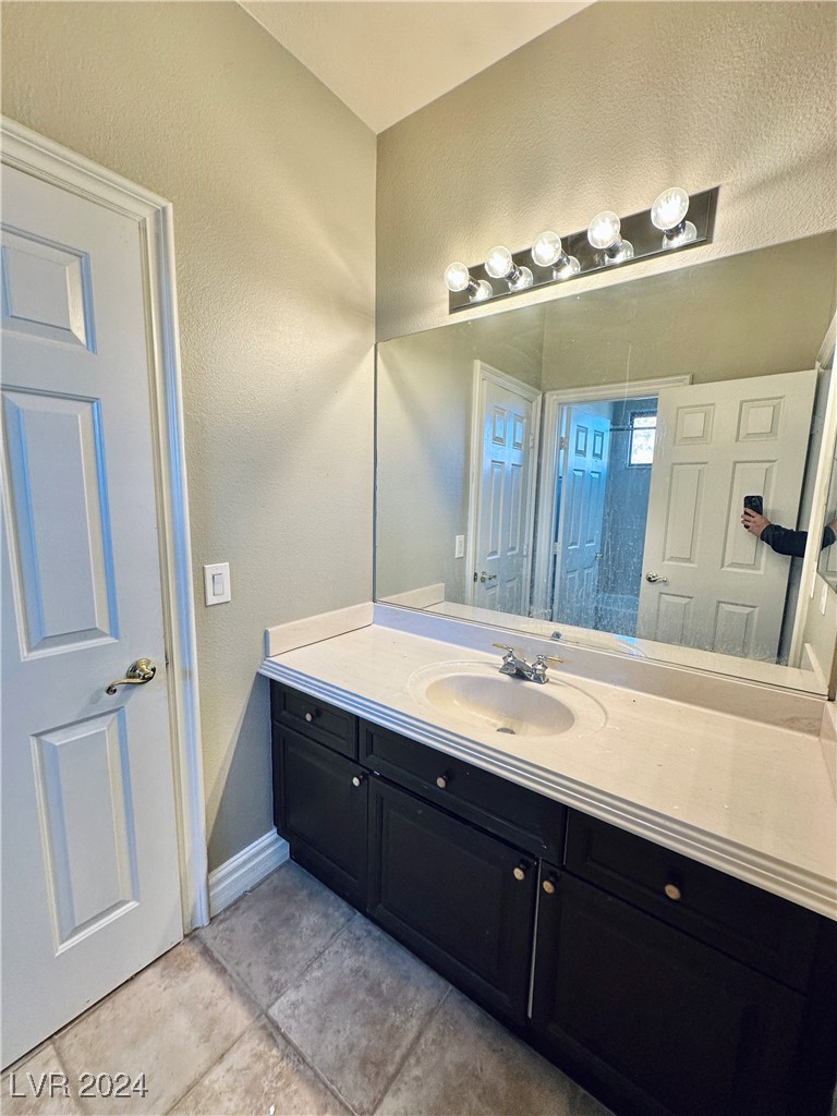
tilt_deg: -7.1
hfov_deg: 85.7
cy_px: 558
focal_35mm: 14
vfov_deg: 102.1
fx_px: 451
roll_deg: -1.2
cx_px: 418
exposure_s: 1/120
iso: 125
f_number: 2.2
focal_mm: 2.22
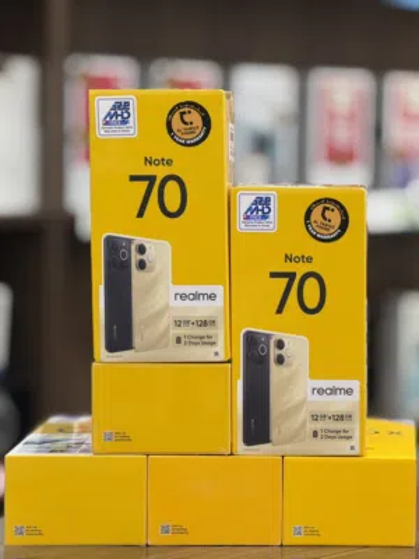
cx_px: 210
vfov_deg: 16.4
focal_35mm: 120
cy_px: 280
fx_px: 1937
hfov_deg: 12.3
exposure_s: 1/100
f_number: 2.8
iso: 160
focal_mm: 15.66
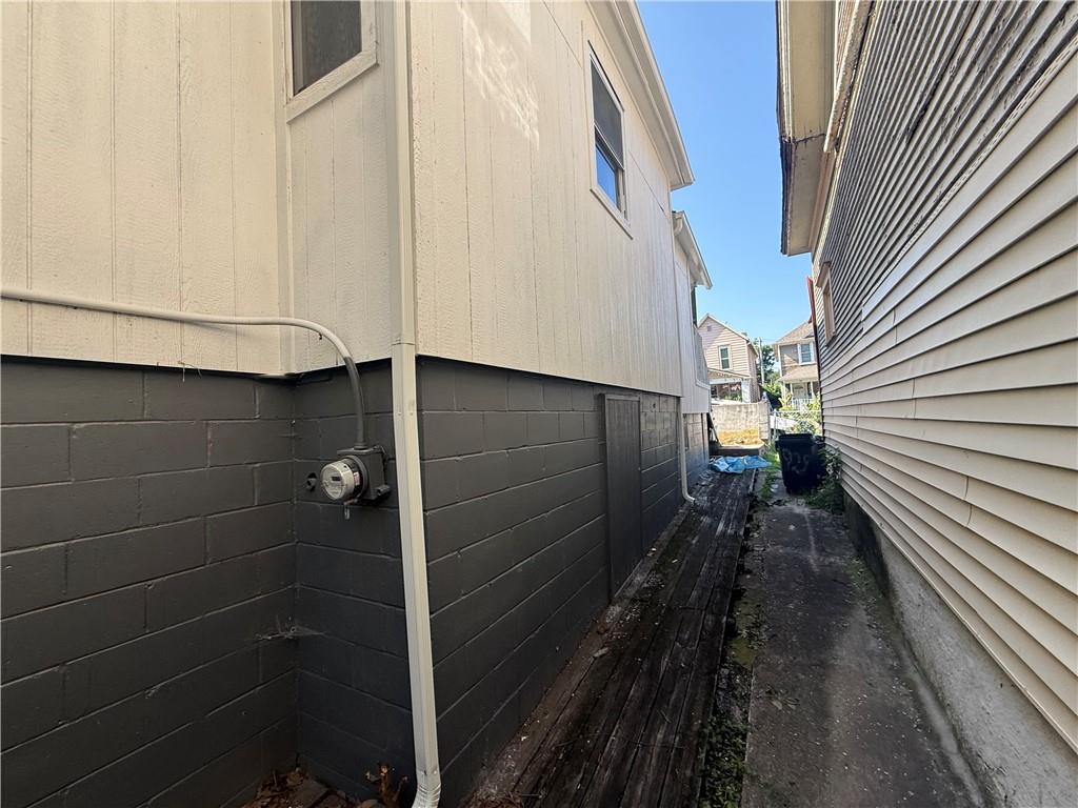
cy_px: 404
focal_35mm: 14
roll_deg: +3.4
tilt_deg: +3.7
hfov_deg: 102.1
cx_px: 539
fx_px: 436
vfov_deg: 85.7
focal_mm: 2.22
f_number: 2.2
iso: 50
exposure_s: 1/405
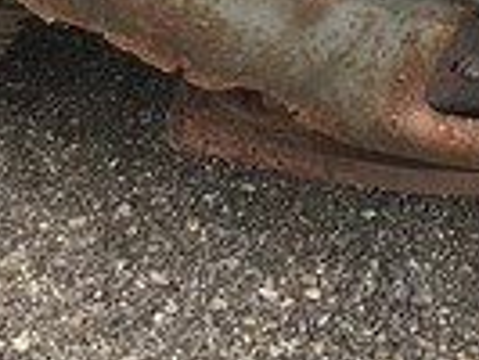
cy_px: 29
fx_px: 1205
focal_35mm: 87
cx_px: 504
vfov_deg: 16.7
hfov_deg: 21.5
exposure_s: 1/125
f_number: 1.8
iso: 20
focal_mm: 3
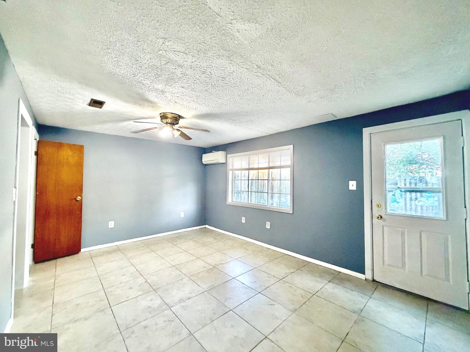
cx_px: 235
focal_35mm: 14
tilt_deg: +1.2
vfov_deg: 85.7
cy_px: 176
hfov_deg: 102.1
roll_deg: +0.4
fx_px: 190
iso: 640
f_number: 2.2
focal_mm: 2.22
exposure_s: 1/60
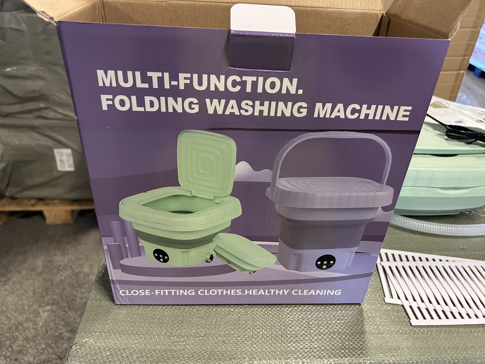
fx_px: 364
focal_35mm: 26
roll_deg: -3.5
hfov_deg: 67.3
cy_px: 182
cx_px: 242
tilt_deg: -32.8
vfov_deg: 53.1
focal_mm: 5.7
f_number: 1.5
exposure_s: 1/50
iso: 400
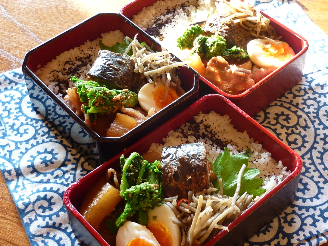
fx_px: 616
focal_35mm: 65
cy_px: 111
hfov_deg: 29.8
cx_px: 175
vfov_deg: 22.6
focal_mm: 6.9
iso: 125
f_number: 3
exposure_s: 1/40
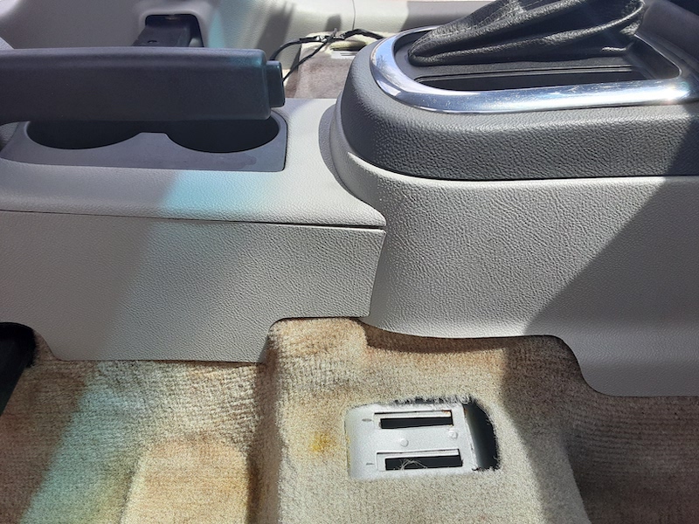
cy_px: 262
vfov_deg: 51.4
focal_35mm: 27
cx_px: 350
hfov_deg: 65.3
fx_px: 545
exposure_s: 1/631
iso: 40
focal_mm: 2.91
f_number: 1.9
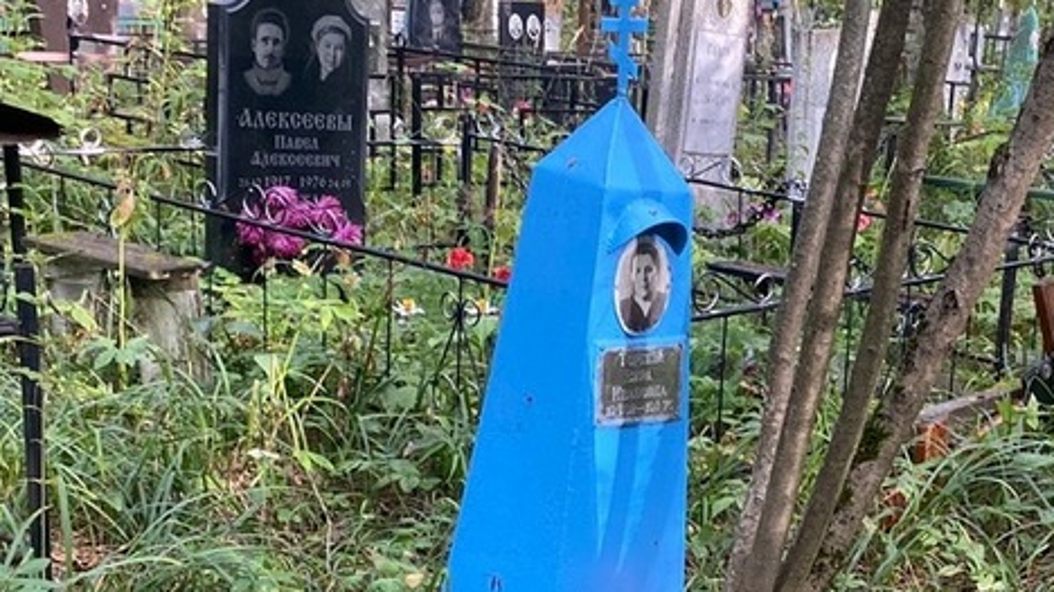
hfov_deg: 32.9
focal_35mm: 62
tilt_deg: -14.7
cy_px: 563
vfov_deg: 19.0
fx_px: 1732
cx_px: 845
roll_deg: -5.7
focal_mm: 4.25
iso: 125
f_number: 1.8
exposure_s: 1/99
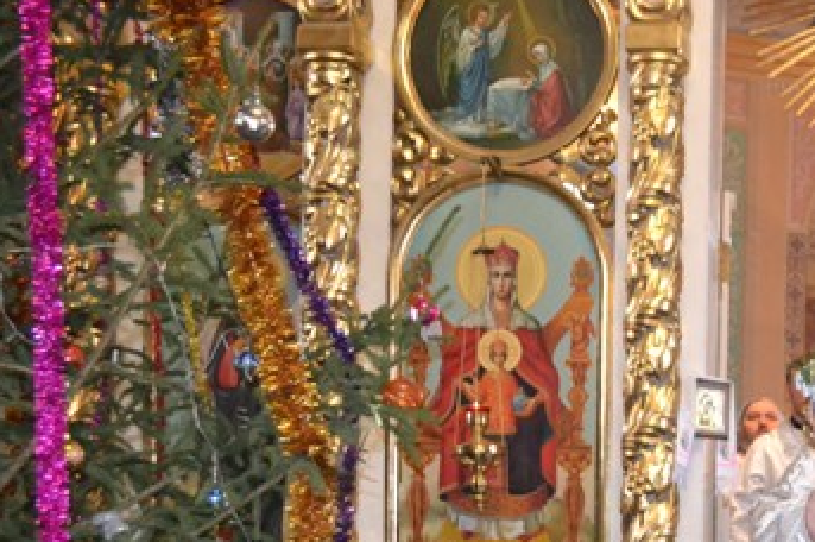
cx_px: 898
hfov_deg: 28.9
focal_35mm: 63
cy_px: 584
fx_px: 1425
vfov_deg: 20.6
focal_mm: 18
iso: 3200
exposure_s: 1/60
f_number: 3.5
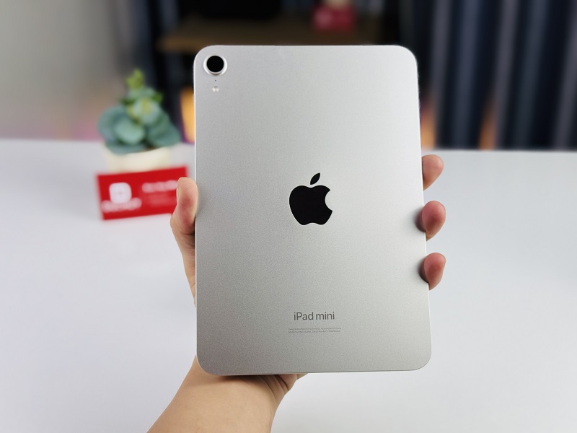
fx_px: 800
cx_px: 288
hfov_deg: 39.7
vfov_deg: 30.3
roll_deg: +1.5
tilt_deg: -26.9
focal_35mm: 48
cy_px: 216
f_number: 1.78
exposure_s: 1/159
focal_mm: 6.76
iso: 50
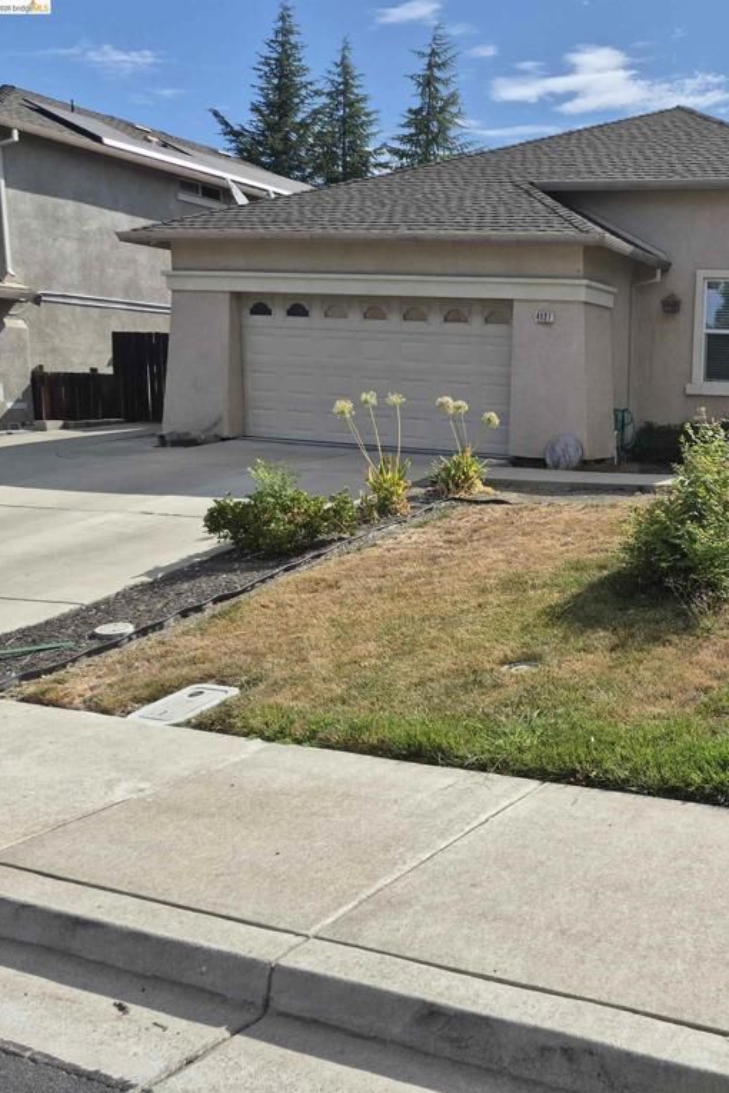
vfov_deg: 58.7
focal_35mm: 32
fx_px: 972
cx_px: 722
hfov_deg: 37.0
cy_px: 547
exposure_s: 1/7696
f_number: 1.8
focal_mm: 5.4
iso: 64
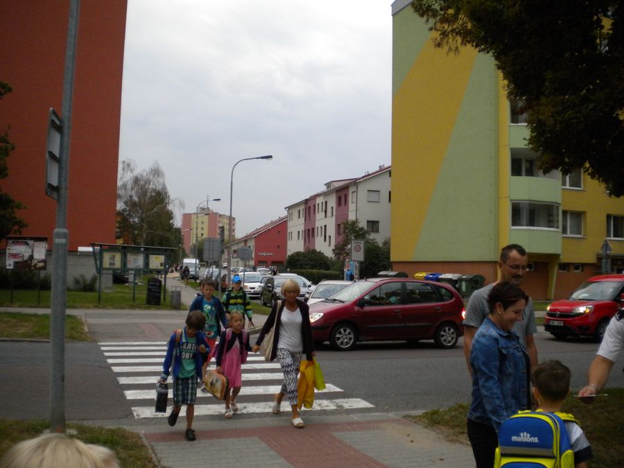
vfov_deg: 40.7
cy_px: 234
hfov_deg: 52.6
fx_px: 631
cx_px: 312
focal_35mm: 35
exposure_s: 1/458
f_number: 3.1
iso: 304
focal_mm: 6.3
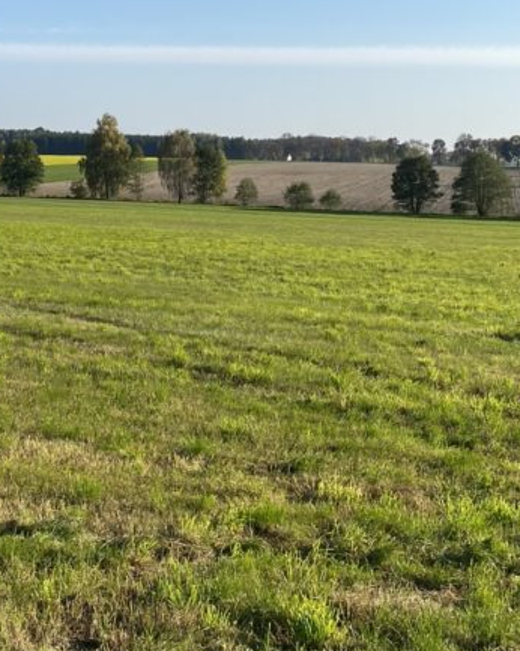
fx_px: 1155
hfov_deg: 24.3
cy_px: 114
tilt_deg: +3.6
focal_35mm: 60
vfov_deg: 30.6
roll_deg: +1.0
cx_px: 5
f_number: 1.8
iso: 32
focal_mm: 4.25
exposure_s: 1/2513
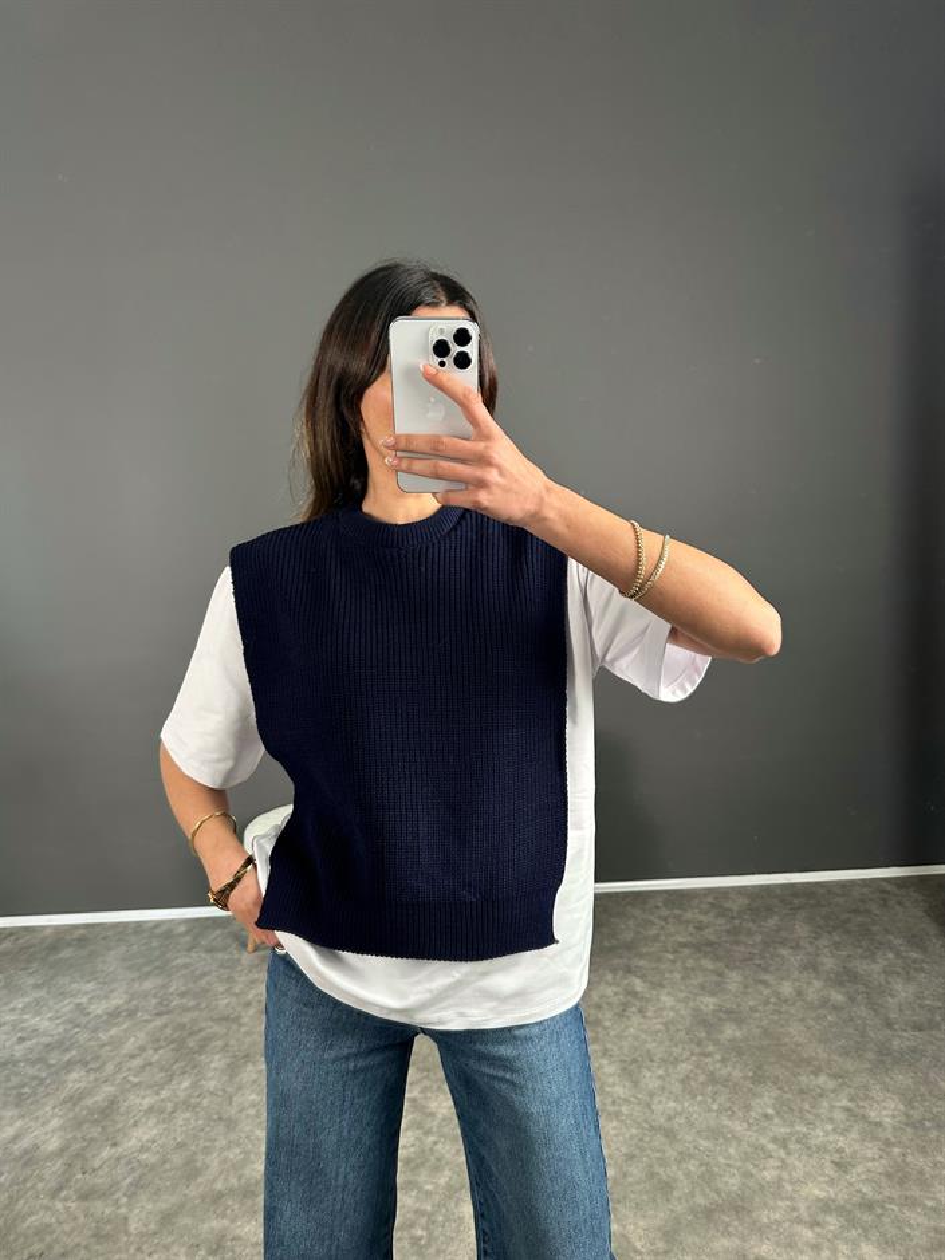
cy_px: 630
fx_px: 874
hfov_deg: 56.8
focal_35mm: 24
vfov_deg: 71.6
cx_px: 472
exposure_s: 1/121
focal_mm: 6.86
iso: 160
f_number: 1.78
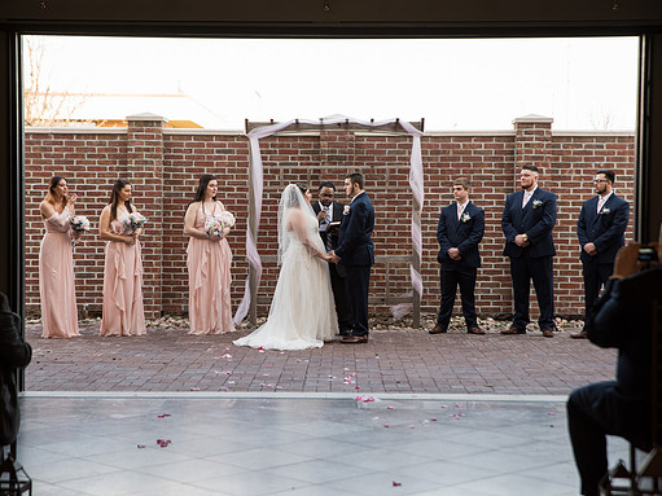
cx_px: 325
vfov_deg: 20.7
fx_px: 1357
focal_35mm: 71
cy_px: 247
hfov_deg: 27.4
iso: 250
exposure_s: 1/200
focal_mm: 65
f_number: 3.5
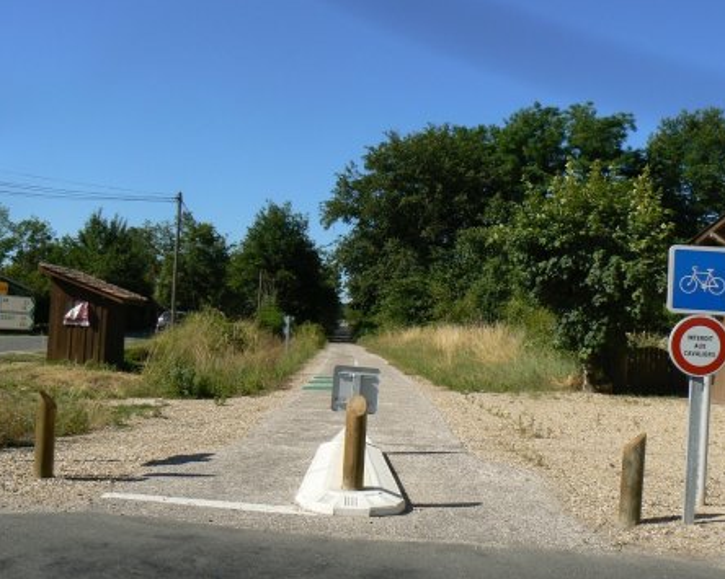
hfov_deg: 47.9
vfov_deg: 39.1
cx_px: 353
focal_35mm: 38
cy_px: 287
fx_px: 815
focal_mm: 6
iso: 80
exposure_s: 1/400
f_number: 7.1
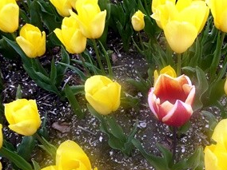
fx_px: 289
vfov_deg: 32.6
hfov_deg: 42.3
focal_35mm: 44
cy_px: 111
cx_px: 154
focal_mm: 4.3
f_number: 3.3
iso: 80
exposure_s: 1/250
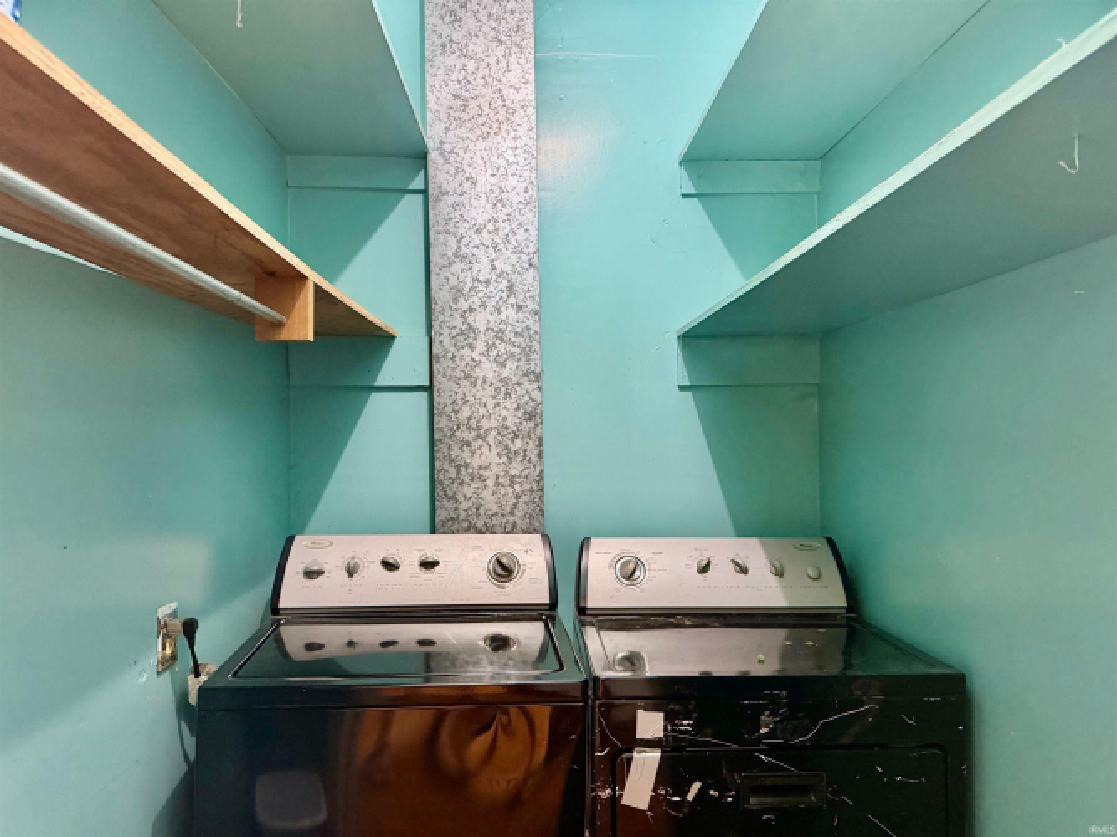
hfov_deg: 71.6
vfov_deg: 56.8
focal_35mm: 24
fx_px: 774
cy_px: 418
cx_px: 558
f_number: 1.78
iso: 800
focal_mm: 6.76
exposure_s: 1/60
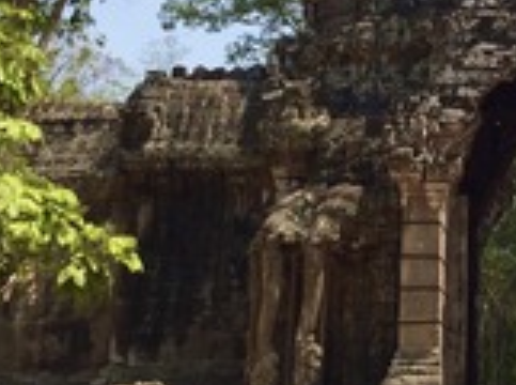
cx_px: 513
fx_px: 967
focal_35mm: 65
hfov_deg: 28.1
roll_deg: +1.3
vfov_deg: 22.3
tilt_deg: +18.2
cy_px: 96
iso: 32
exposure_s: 1/1799
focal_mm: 4.15
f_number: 2.2
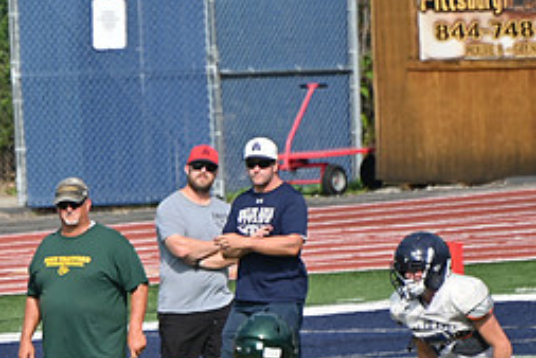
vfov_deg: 1.3
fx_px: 15344
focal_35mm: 1030
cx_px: -66
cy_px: 336
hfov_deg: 2.0
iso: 100
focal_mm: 300
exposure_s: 1/800
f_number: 5.6
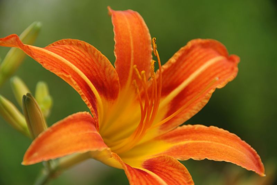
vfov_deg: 6.1
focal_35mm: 225
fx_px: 1734
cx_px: 138
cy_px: 92
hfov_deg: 9.1
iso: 100
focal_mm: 150
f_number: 5.6
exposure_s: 1/100
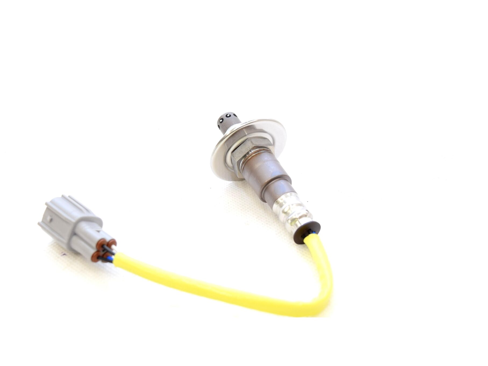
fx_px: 712
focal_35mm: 51
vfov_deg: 28.8
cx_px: 215
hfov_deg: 37.8
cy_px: 182
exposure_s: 1/125
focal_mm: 31
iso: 400
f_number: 5.6
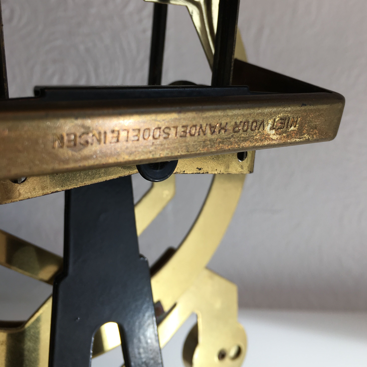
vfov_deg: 47.0
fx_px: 420
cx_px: 183
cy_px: 150
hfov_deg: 47.2
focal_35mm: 35
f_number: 2.2
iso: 25
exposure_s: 1/115
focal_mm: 4.15
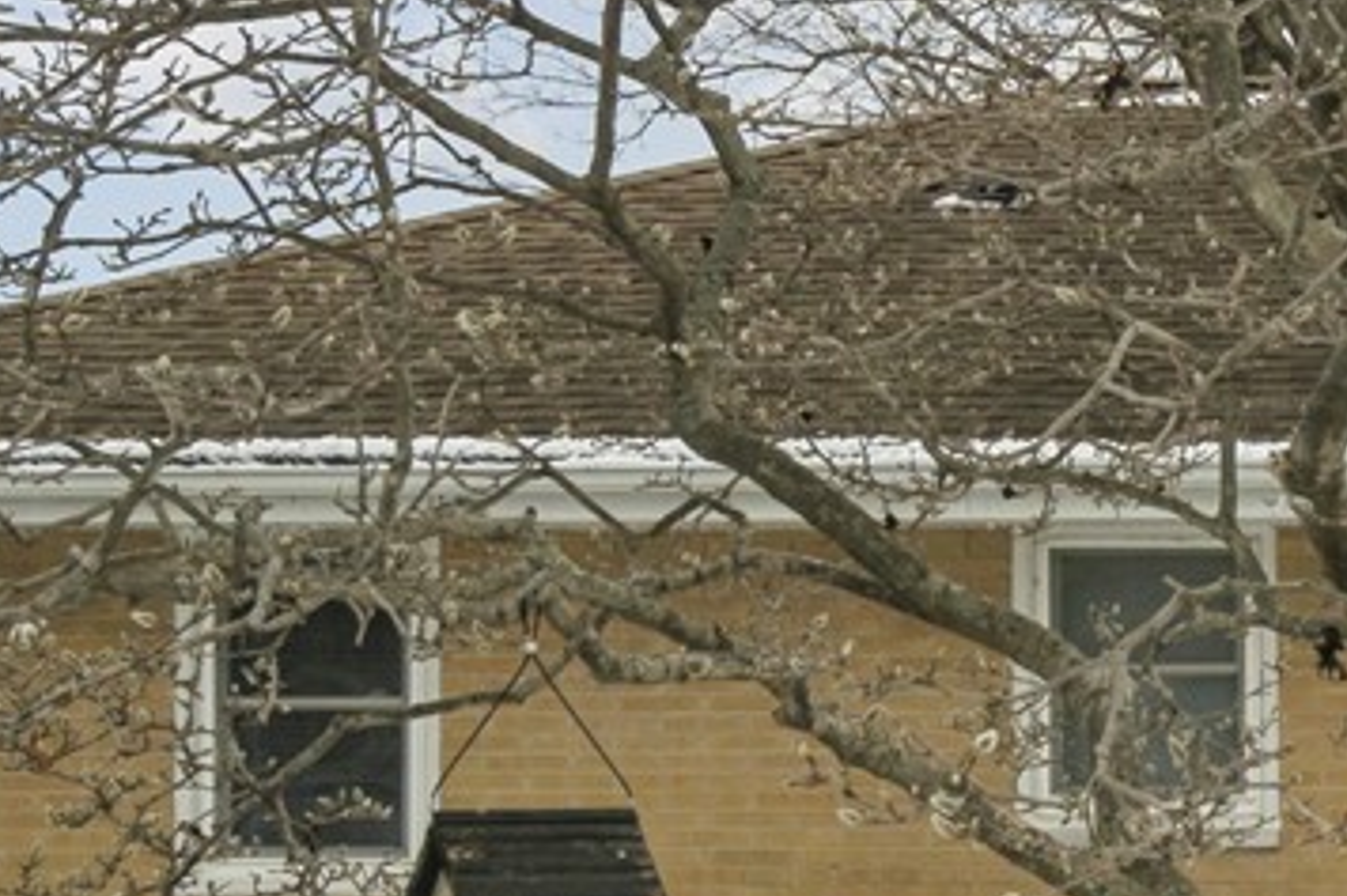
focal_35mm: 124
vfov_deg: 11.0
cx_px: 2140
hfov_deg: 15.1
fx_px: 4637
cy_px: 732
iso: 400
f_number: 10
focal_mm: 26
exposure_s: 1/320
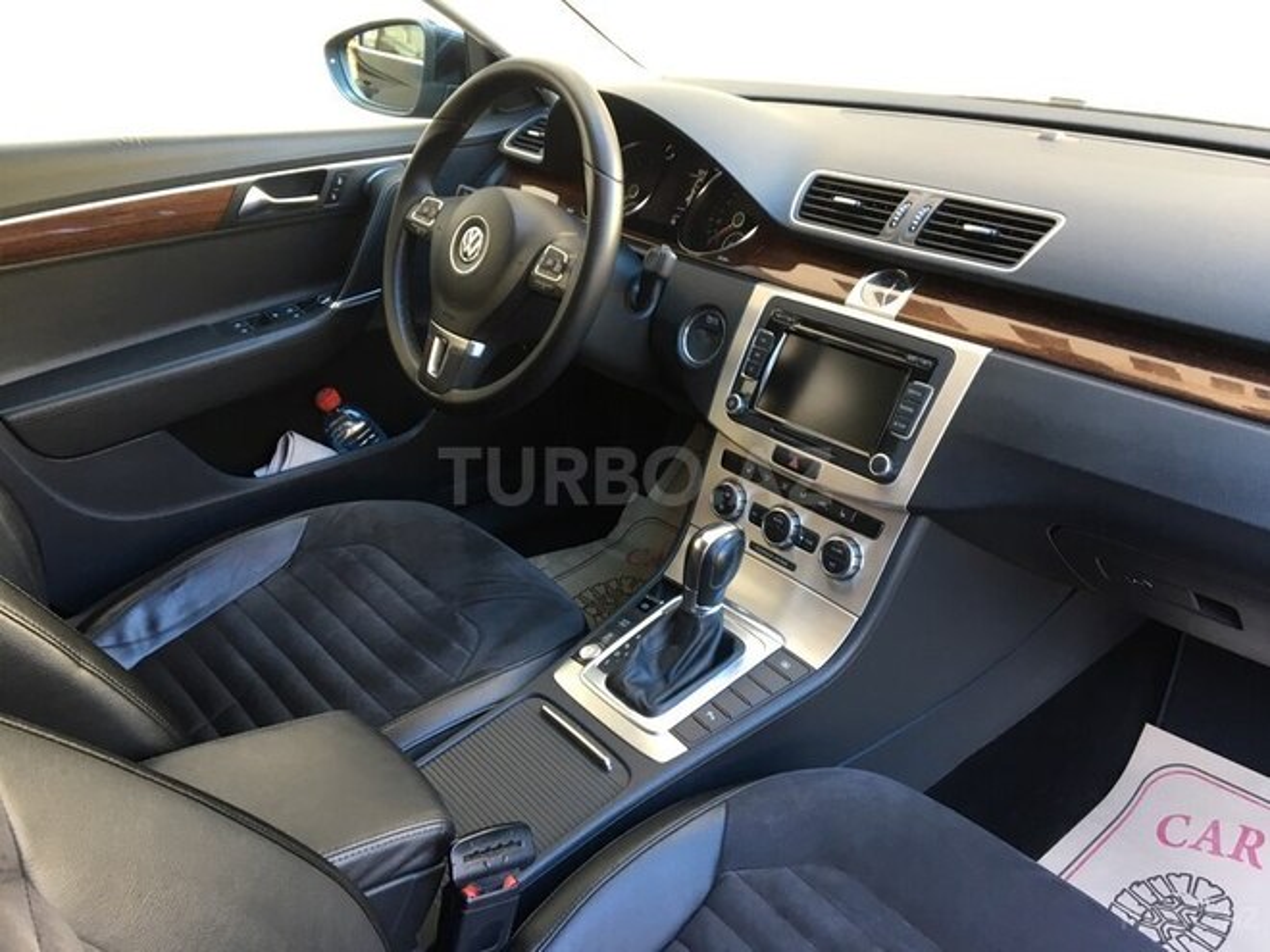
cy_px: 476
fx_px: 1064
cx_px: 635
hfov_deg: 61.7
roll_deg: +0.7
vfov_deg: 48.2
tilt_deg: -25.1
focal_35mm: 29
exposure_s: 1/33
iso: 80
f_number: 2.2
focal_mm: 4.15
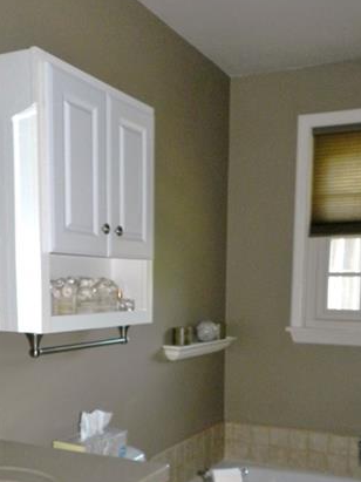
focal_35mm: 43
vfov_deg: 42.5
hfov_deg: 33.6
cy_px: 364
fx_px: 598
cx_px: 183
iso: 200
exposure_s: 1/30
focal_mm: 4
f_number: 3.4
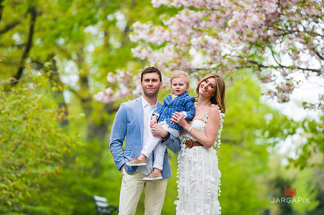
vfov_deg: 6.9
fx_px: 1799
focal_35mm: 200
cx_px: 162
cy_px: 108
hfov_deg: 10.3
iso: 200
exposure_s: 1/400
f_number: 4
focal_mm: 200
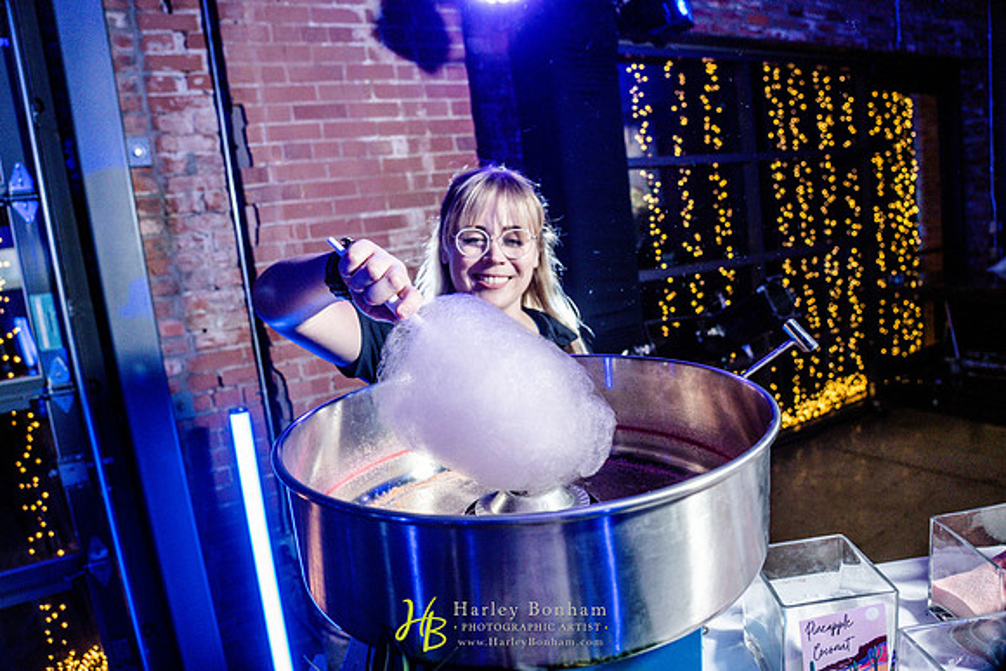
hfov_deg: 73.7
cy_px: 336
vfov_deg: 53.2
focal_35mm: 24
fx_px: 671
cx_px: 503
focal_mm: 24
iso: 3200
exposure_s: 1/100
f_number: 4
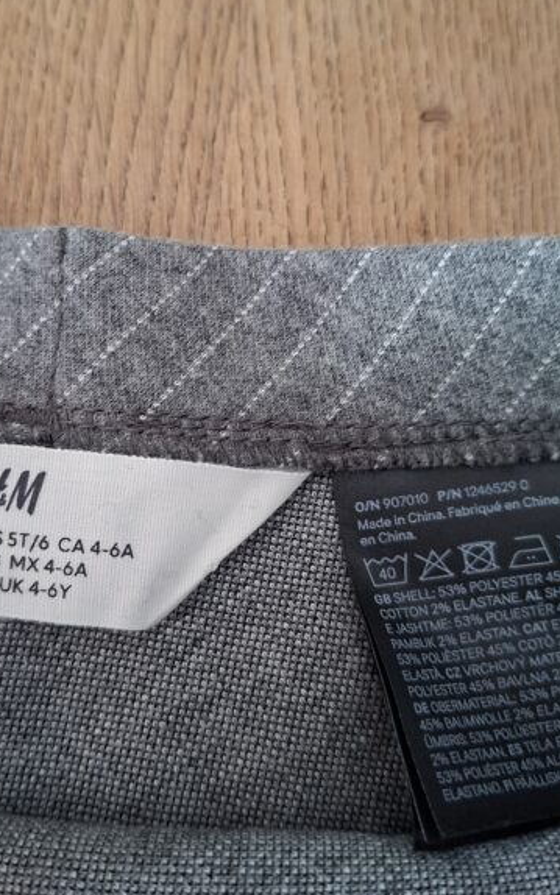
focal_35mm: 34
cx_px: 222
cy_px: 407
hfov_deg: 37.1
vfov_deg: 56.6
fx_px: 830
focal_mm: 5.54
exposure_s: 1/25
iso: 400
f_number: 1.8
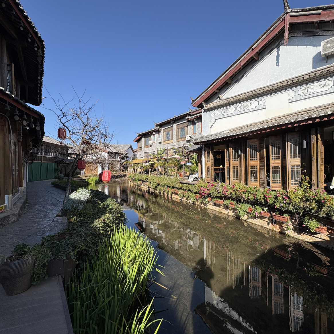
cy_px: 165
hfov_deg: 83.4
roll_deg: +0.9
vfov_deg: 84.0
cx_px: 193
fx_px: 186
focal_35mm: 17
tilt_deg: +0.9
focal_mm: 2.22
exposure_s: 1/1637
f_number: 2.2
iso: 50
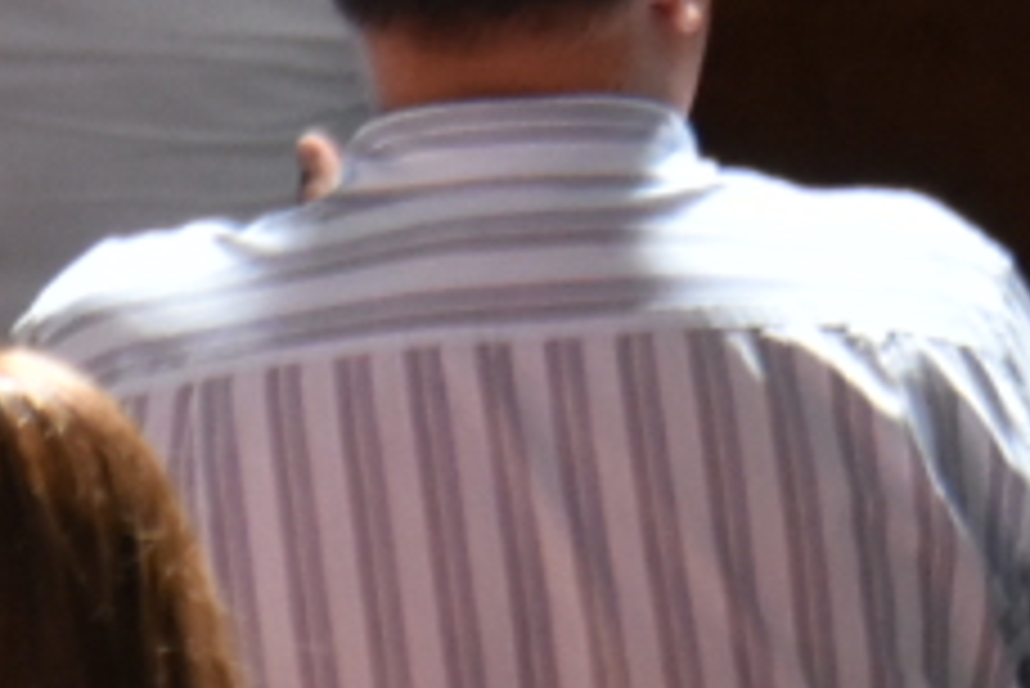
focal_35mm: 699
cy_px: -1124
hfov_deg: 2.9
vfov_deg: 2.0
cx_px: 2726
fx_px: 20011
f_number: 5
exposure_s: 1/125
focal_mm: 66
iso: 1250
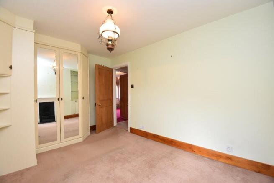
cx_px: 137
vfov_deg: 77.4
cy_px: 92
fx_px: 114
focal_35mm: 15
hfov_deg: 100.4
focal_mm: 10
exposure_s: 1/80
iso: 800
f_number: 4.5
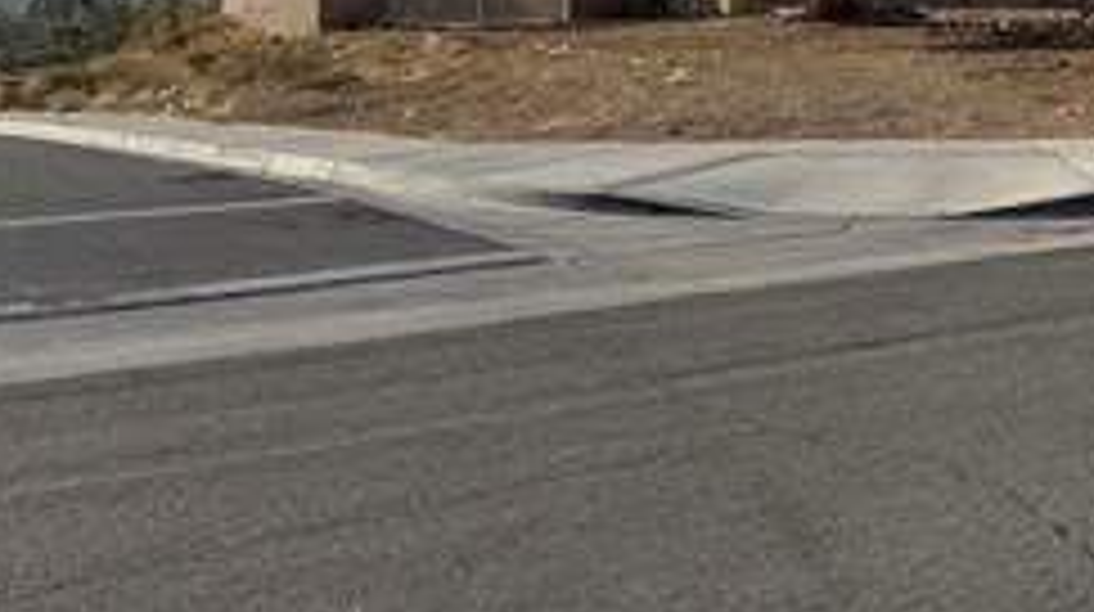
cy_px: -166
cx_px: 981
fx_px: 1999
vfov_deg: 16.5
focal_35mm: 69
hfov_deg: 29.4
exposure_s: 1/6711
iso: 80
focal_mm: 6.76
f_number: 1.78
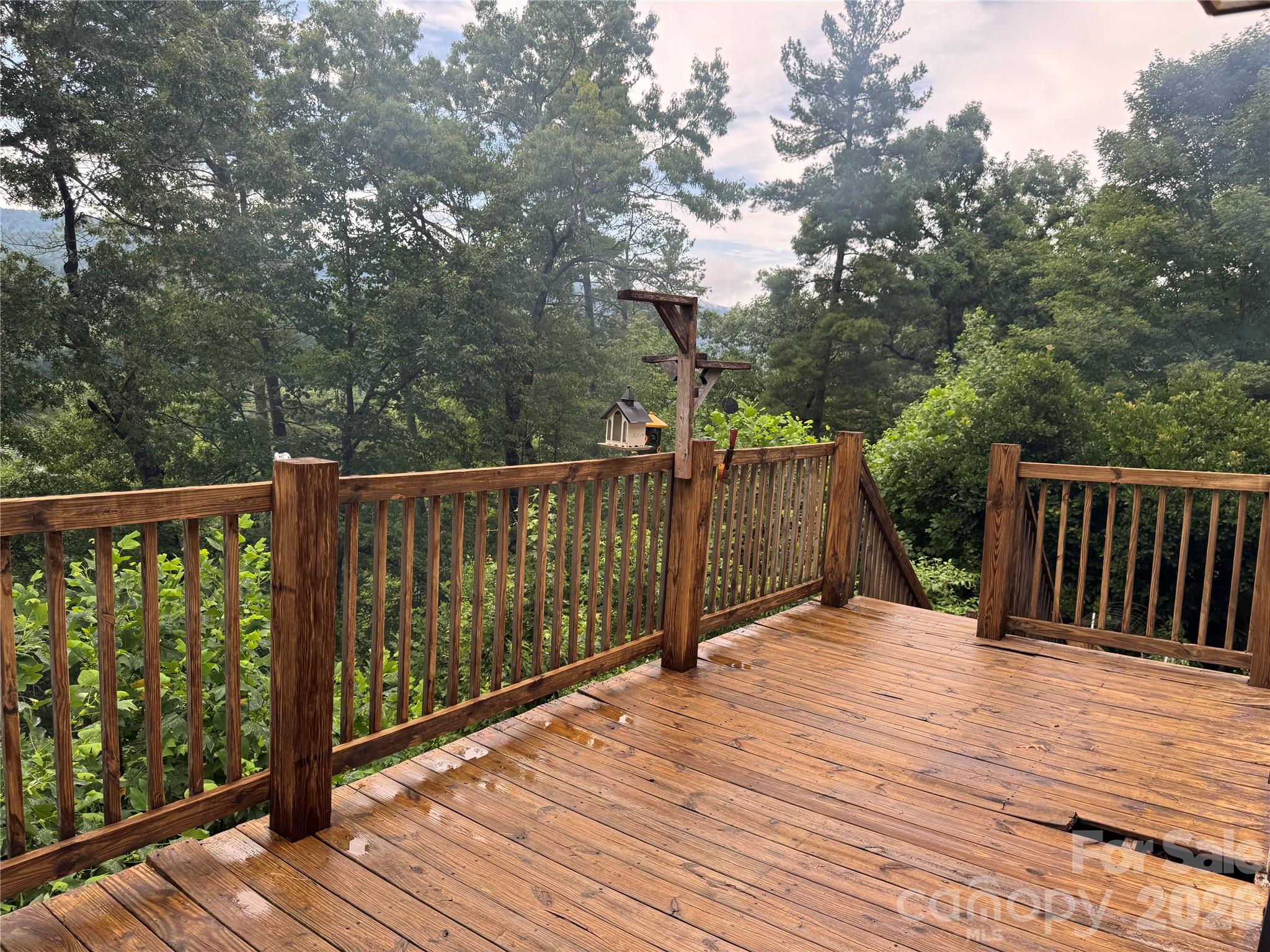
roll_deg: -4.6
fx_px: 881
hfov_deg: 71.6
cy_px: 476
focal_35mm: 24
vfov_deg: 56.8
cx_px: 635
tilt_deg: -7.8
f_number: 1.78
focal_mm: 6.76
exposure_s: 1/651
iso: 80
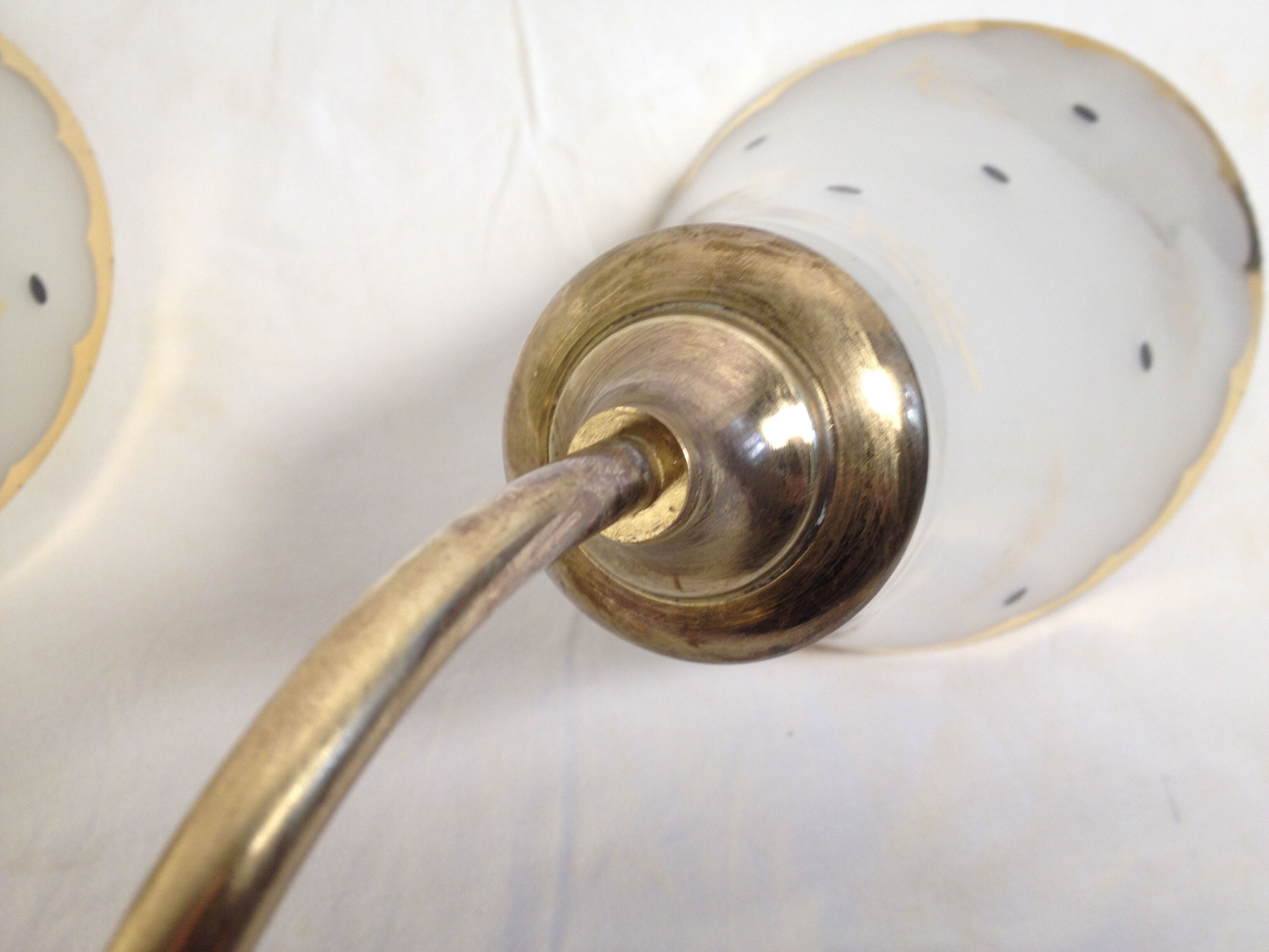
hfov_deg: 52.6
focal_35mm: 35
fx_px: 1283
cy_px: 476
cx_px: 634
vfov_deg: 40.7
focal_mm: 4.28
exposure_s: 1/20
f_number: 2.4
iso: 80
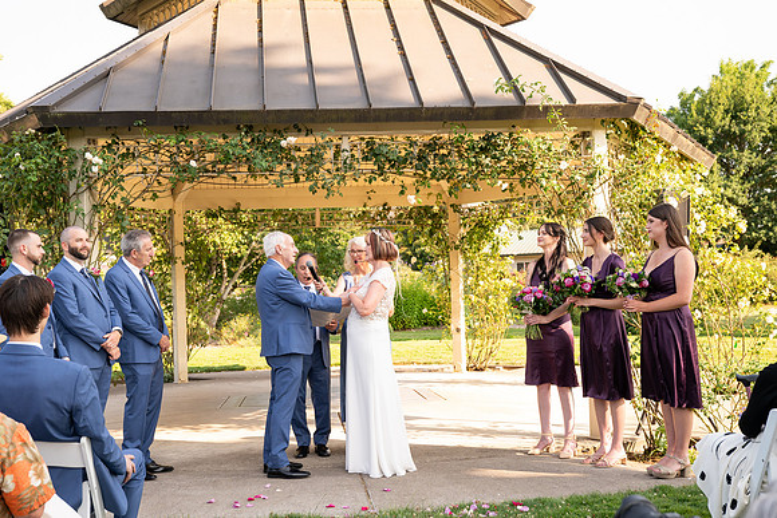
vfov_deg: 27.0
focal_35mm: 50
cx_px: 388
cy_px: 259
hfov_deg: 39.6
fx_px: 1079
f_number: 5.6
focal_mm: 50
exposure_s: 1/400
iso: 640
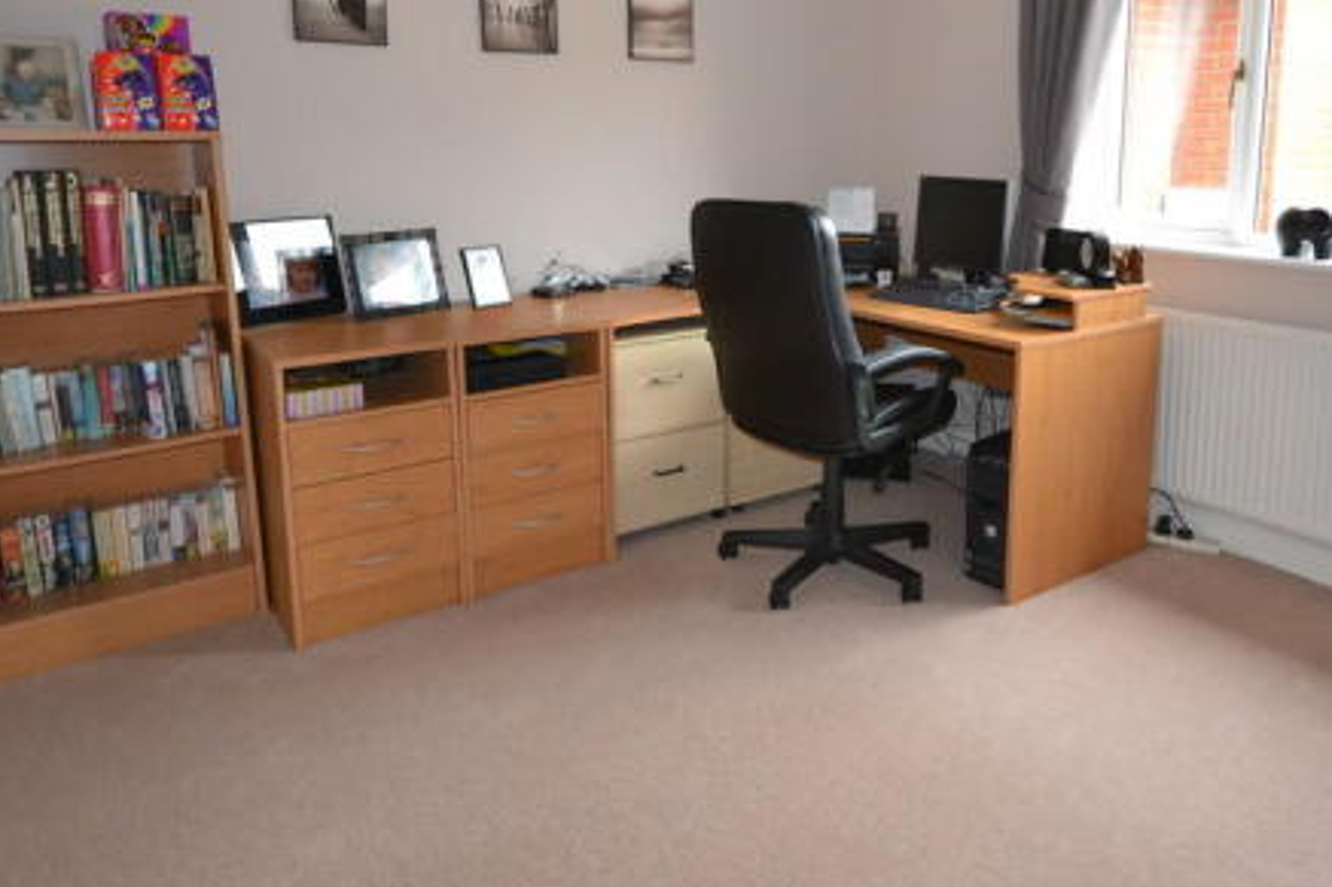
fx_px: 999
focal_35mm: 27
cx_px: 779
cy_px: 276
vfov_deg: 46.9
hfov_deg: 66.9
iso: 1000
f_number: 4.5
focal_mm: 12
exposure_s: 1/60
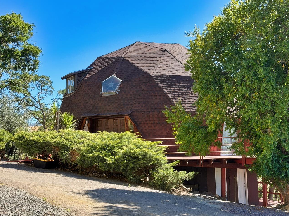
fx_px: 442
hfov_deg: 36.2
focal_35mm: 53
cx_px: 150
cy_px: 106
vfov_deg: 27.5
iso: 64
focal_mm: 6.76
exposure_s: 1/1980
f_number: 1.78
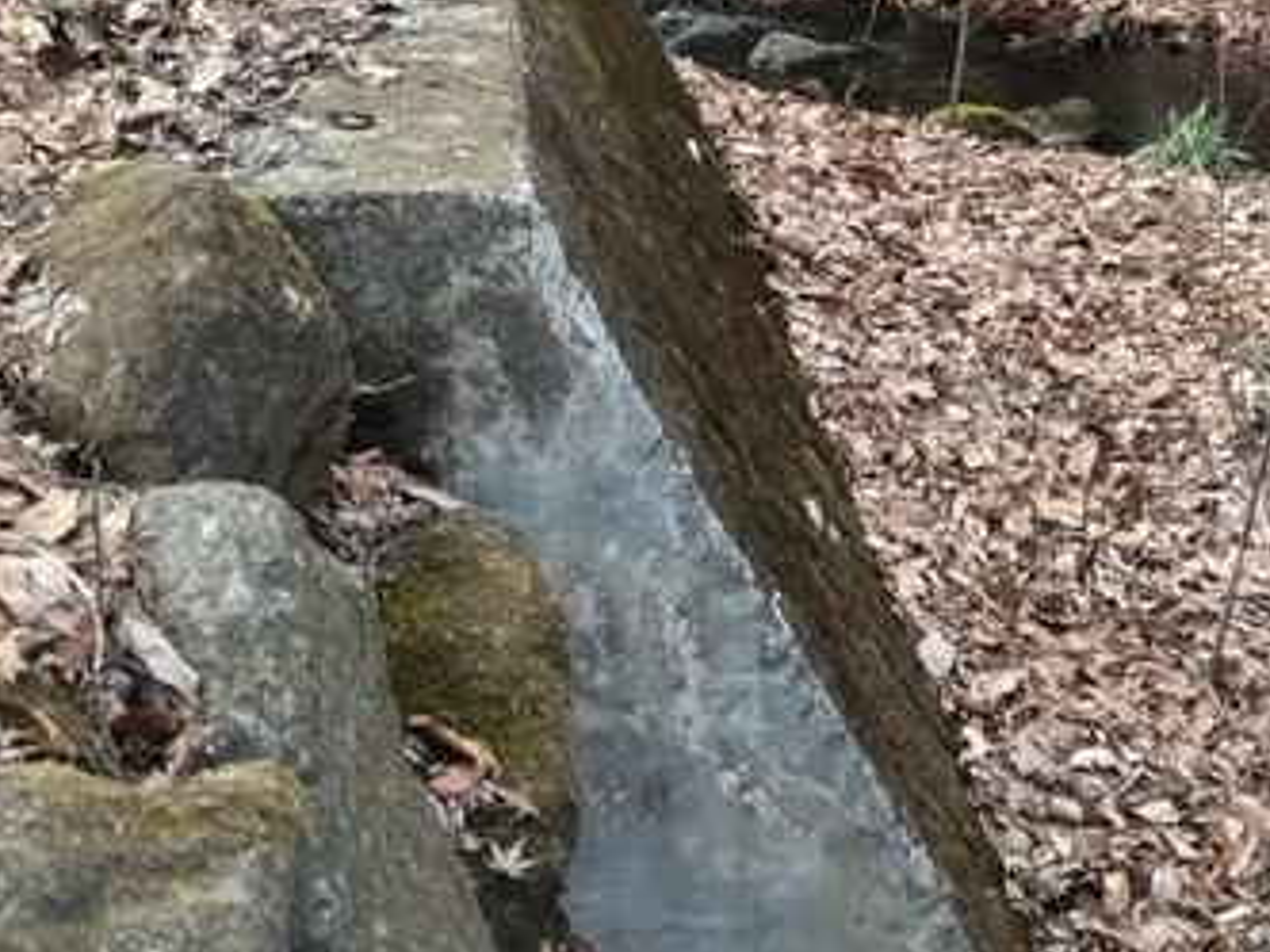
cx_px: 1060
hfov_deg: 20.6
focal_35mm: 94
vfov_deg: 15.3
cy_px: -103
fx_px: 3449
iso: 212
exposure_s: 1/120
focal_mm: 4.8
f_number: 1.79
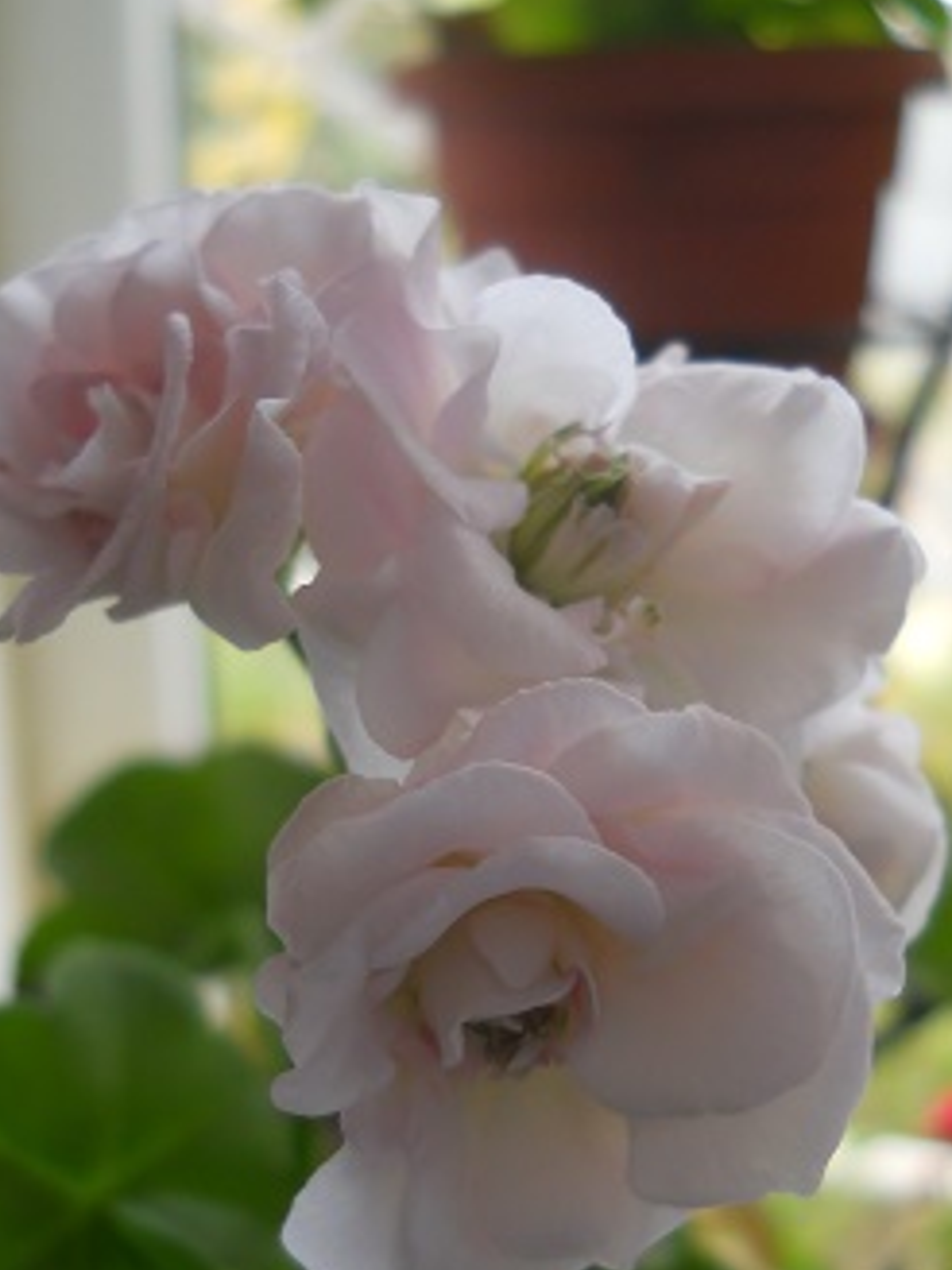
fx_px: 1833
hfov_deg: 29.0
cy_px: 705
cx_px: 387
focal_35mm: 50
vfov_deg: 38.1
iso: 160
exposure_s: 1/30
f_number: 3.1
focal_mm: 6.72
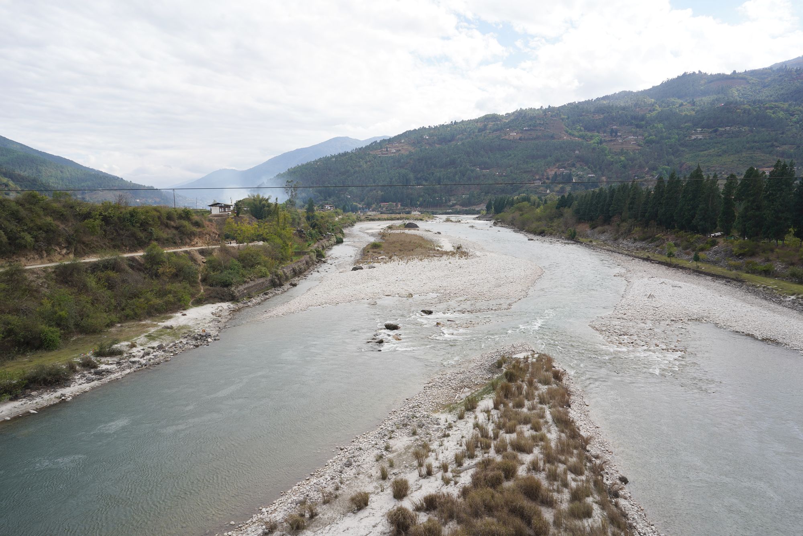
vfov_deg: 53.1
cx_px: 402
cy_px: 268
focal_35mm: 24
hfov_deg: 73.7
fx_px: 535
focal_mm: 24
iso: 100
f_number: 11
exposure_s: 1/100
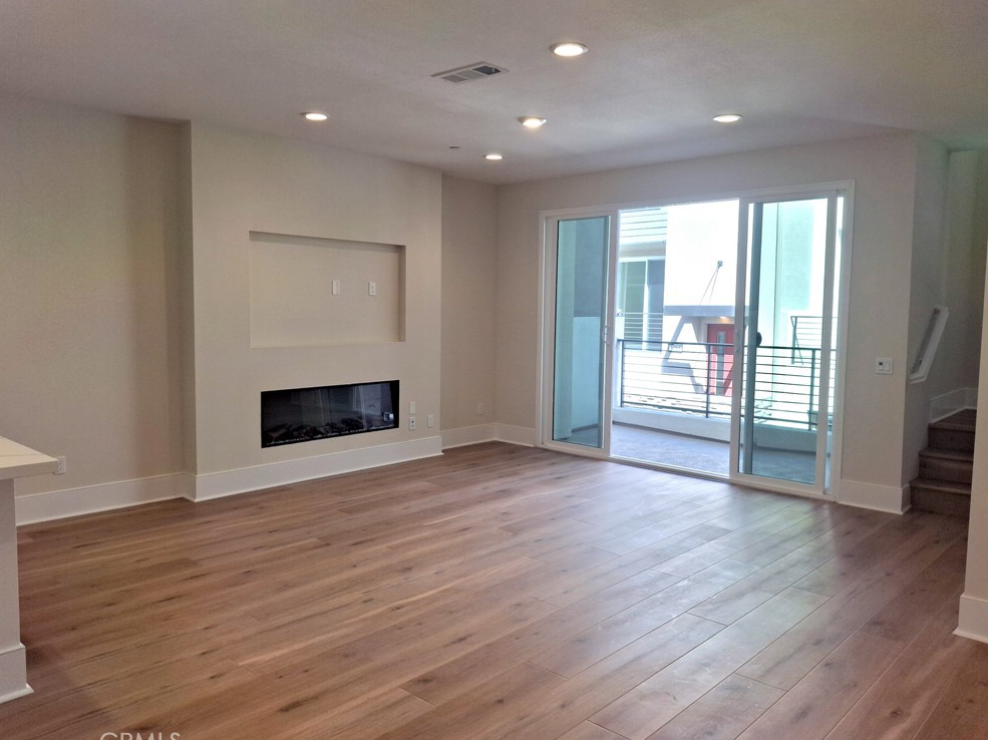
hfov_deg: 67.3
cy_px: 371
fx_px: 742
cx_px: 502
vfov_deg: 53.0
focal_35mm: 26
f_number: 1.8
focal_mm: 4.69
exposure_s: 1/192
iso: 25
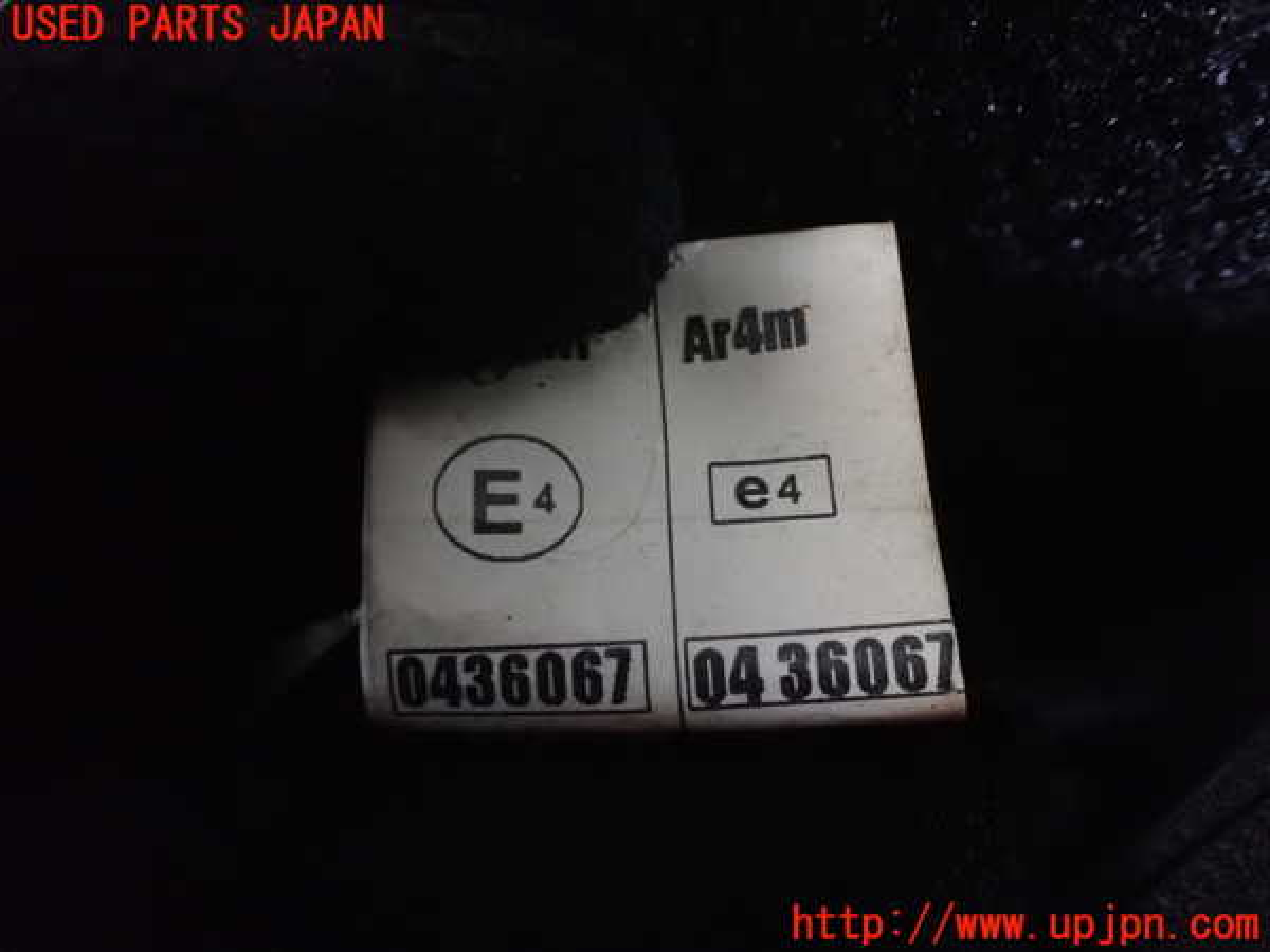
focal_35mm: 30
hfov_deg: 60.0
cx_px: 635
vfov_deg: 46.8
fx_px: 1101
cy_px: 476
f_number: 2.3
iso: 1600
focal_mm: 5.4
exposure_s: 1/25
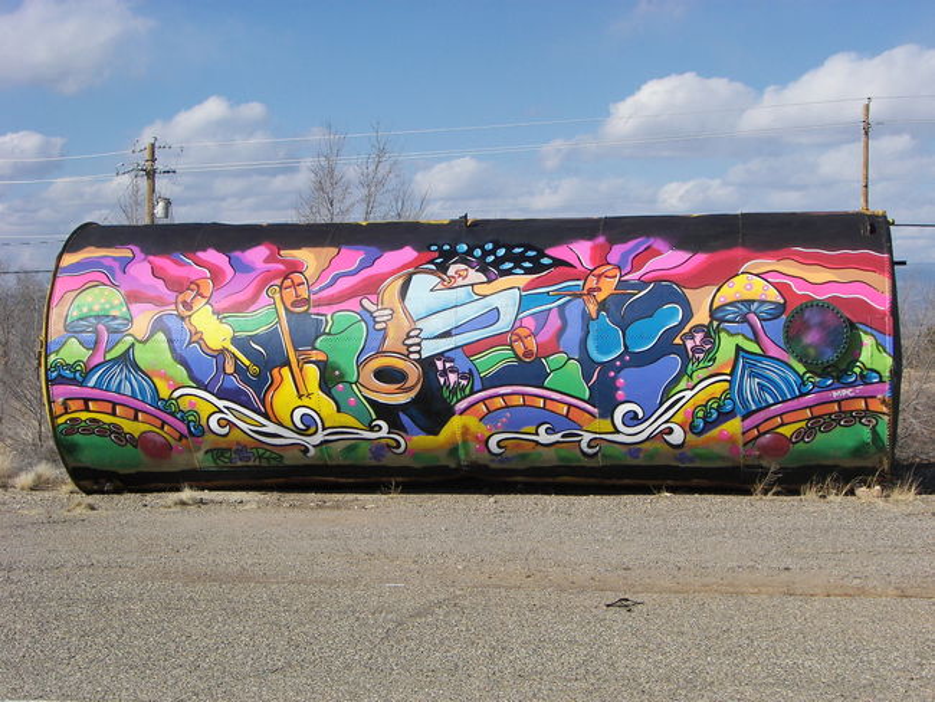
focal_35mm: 71
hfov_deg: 27.4
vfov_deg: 20.7
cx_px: 468
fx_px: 1918
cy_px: 351
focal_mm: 11.7
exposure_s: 1/800
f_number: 4
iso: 64
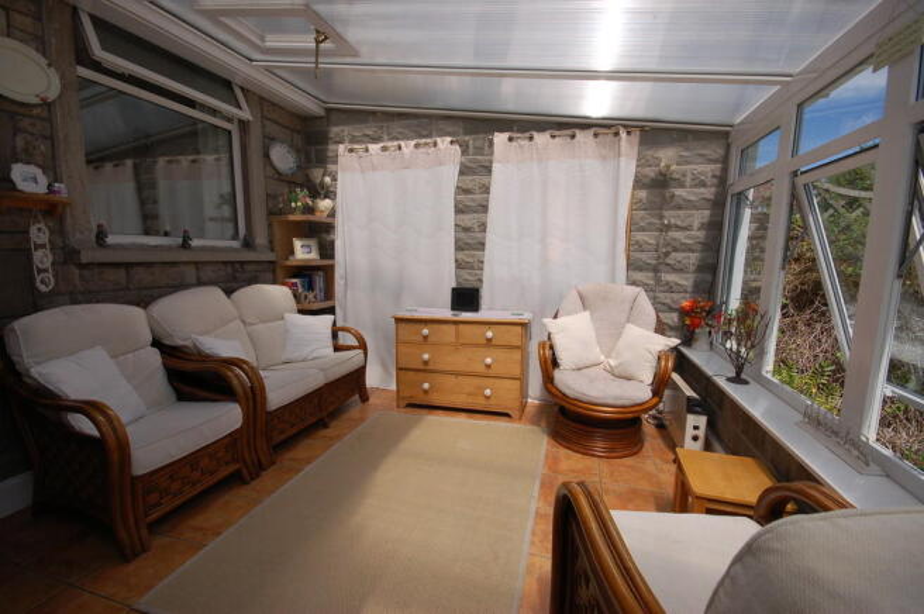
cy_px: 307
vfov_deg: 77.2
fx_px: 385
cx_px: 462
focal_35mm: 15
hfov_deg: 100.4
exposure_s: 1/400
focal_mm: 10
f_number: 10
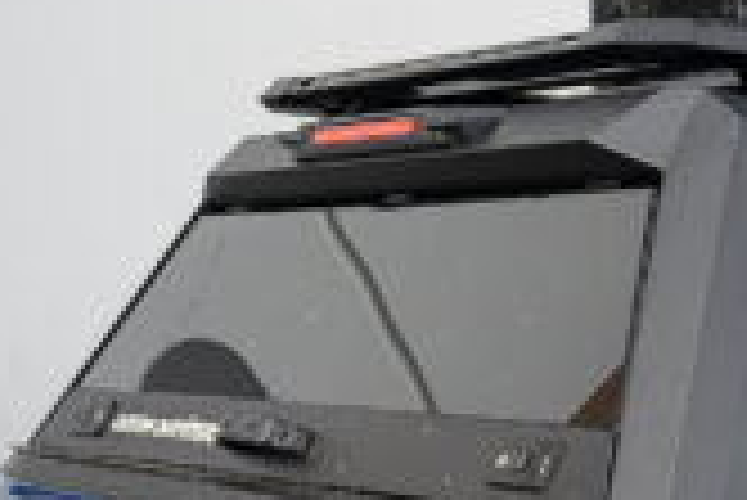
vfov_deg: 17.8
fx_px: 1599
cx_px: 929
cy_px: 234
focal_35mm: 77
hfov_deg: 23.7
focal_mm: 29
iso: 100
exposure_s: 1/80
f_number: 4.5
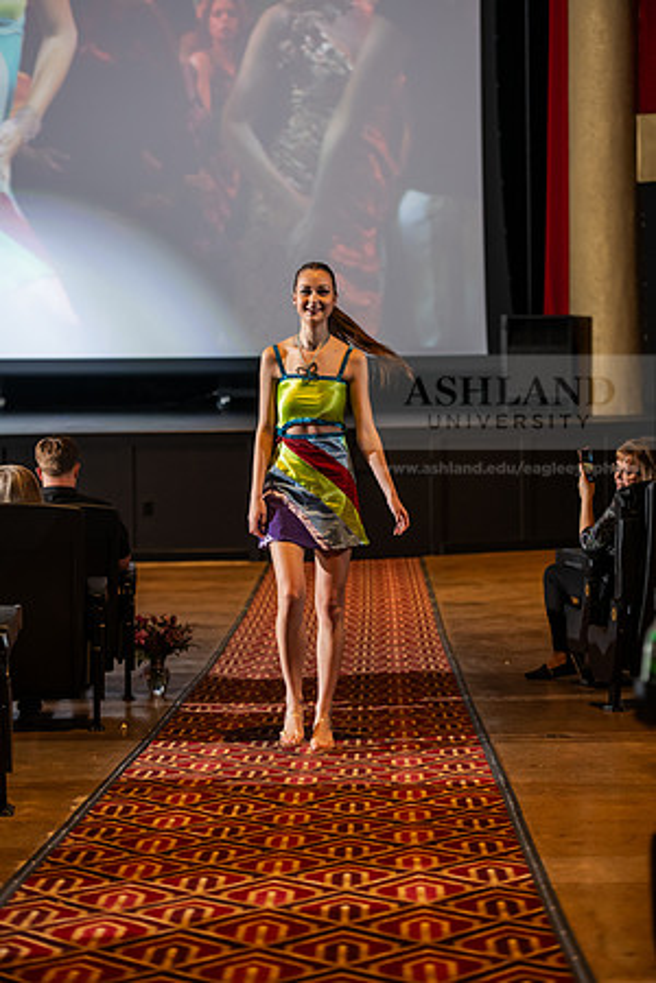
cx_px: 328
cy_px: 492
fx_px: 2514
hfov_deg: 14.9
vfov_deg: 22.1
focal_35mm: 92
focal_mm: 92
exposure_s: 1/200
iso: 2000
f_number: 3.2
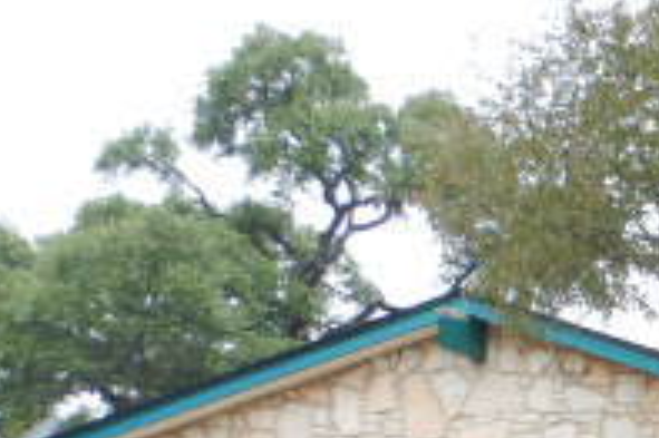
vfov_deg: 11.3
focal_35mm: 115
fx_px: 2103
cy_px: 689
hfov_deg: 16.4
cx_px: 947
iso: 125
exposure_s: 1/250
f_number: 4.2
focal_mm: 6.1
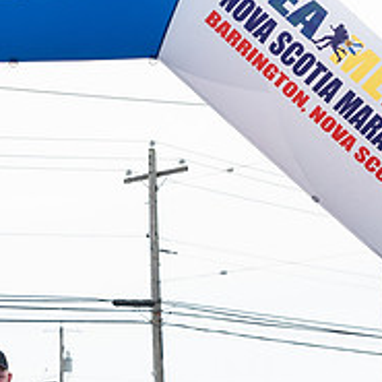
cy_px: 478
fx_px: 2335
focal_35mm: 187
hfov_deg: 9.2
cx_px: -99
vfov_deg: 9.2
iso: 800
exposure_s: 1/3200
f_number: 4
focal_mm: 52
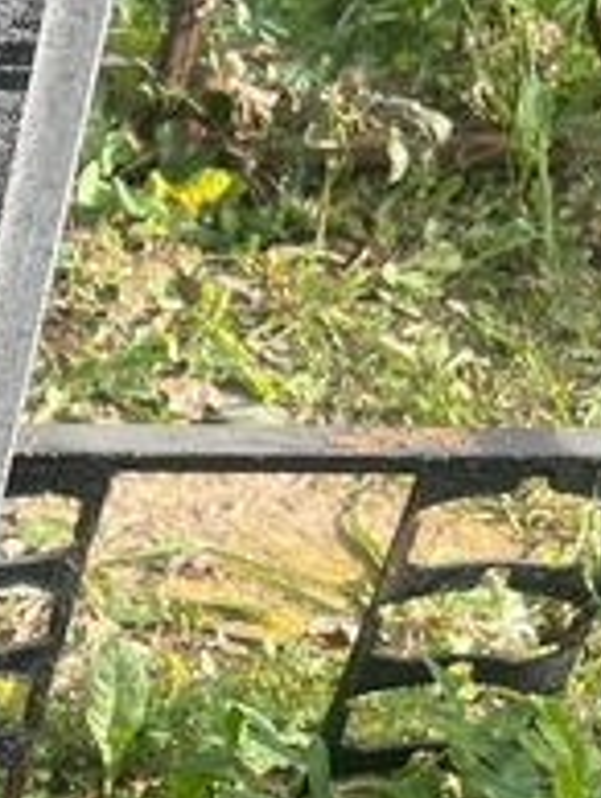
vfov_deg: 17.9
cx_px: -720
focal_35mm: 107
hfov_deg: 11.9
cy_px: 798
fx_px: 2472
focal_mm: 5.7
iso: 50
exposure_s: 1/578
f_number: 1.5
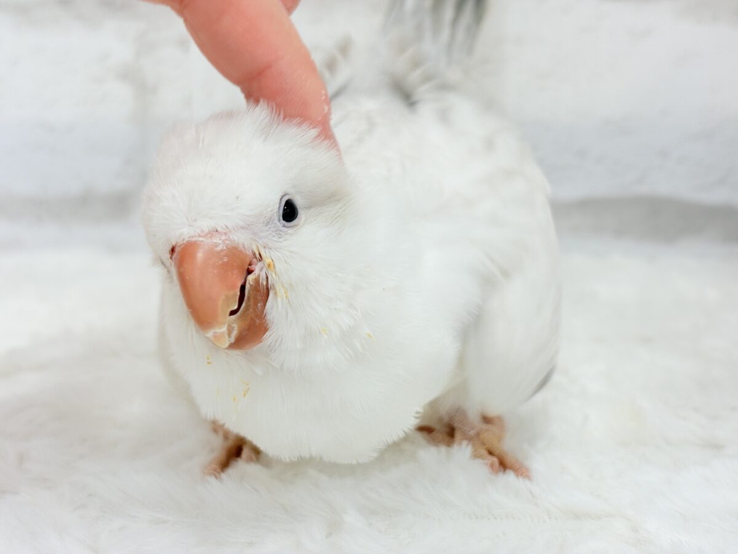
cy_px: 277
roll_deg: +1.7
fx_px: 1109
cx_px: 369
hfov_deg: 36.8
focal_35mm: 52
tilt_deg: -14.0
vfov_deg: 28.0
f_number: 1.6
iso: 40
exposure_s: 1/50
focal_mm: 5.96
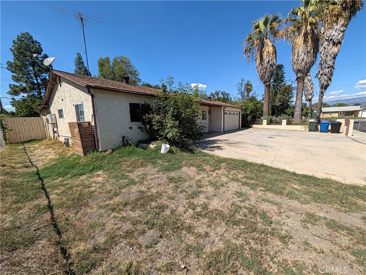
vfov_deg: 94.5
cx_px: 183
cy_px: 138
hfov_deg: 110.5
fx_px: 127
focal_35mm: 12
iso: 52
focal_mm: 2.02
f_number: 1.7
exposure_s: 1/4184
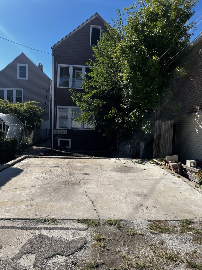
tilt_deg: -2.9
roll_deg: -1.3
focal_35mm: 26
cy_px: 135
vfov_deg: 67.3
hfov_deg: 53.1
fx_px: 202
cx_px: 101
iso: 50
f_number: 1.6
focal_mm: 5.1
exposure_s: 1/3049
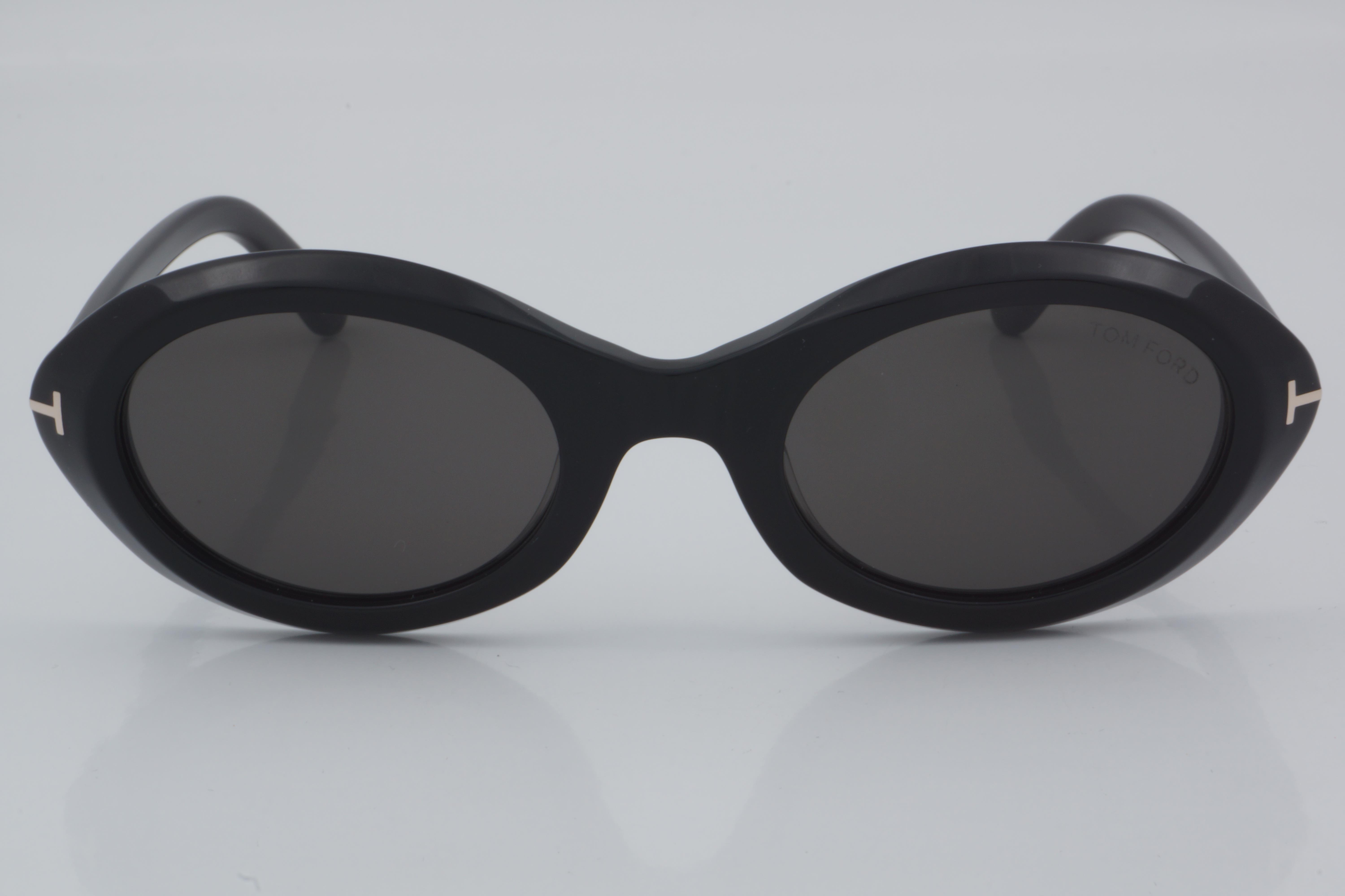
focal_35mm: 82
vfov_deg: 16.6
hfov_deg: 24.6
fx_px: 3082
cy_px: 448
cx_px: 672
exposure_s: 1/4
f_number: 32
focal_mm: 55
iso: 100
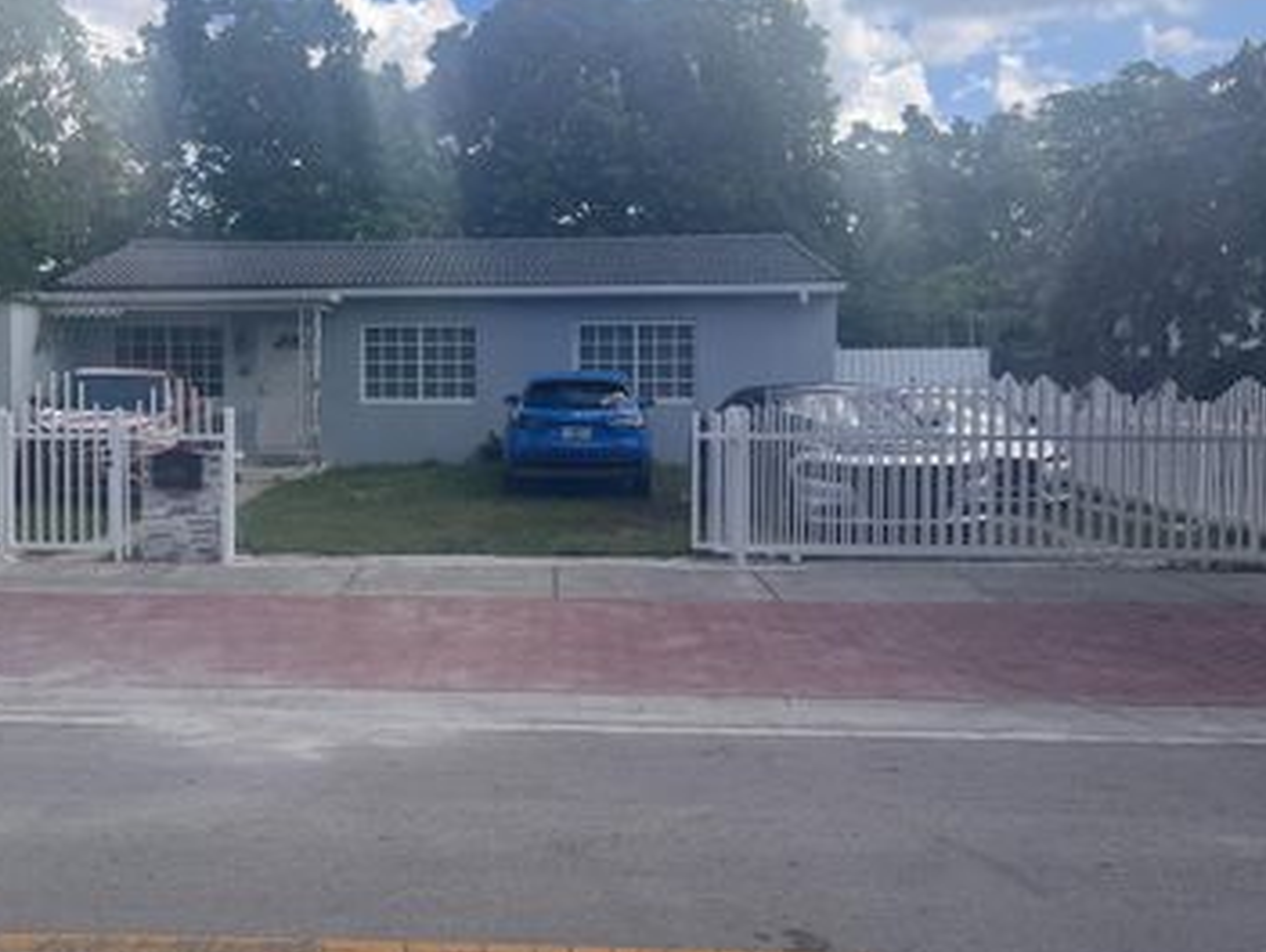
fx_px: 1355
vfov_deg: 38.7
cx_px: 415
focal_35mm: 37
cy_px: 413
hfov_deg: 49.2
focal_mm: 5.1
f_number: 1.6
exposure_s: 1/2513
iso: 50
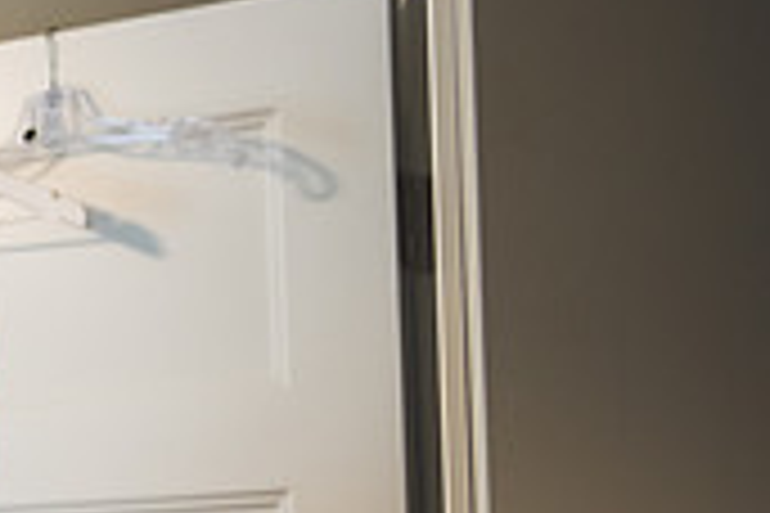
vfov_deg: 11.4
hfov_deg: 15.3
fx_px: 2545
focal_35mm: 119
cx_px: -518
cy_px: 556
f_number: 2.8
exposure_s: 1/125
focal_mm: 35
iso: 1600
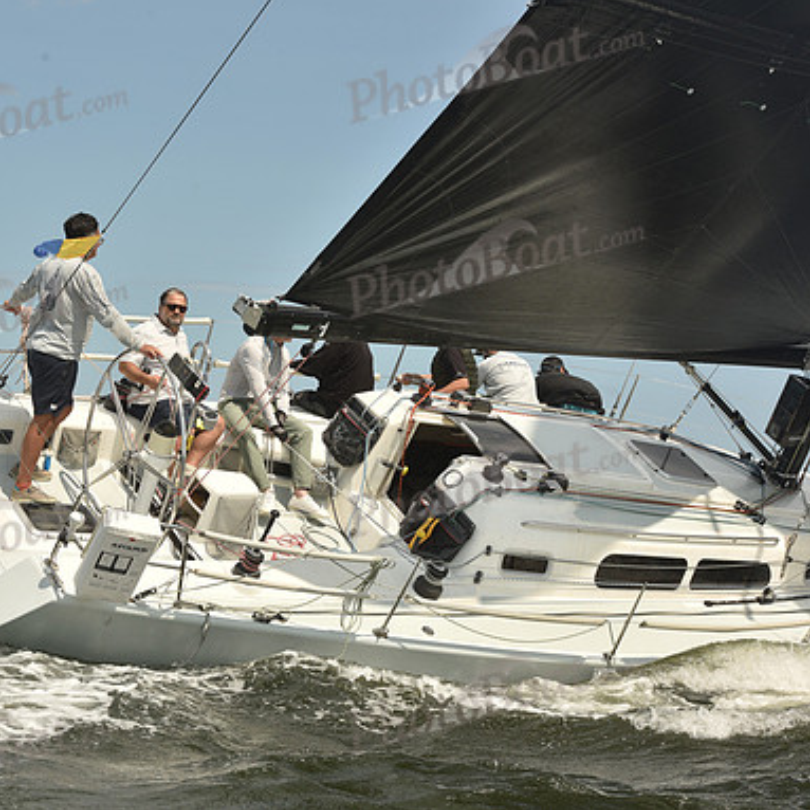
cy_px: 403
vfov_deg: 19.3
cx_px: 239
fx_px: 2383
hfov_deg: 19.2
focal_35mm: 90
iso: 250
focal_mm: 70
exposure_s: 1/800
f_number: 9
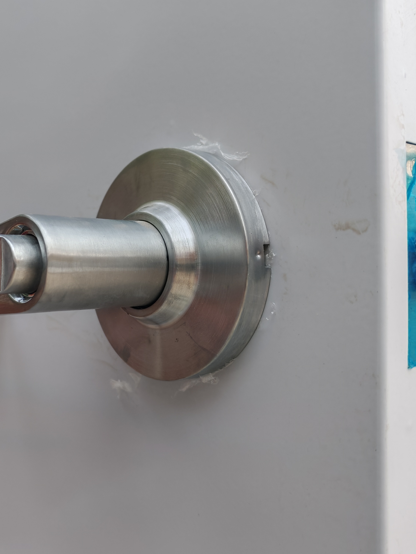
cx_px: 140
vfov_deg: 50.1
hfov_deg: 38.2
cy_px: 281
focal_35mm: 37
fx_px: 593
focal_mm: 5.52
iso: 50
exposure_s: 1/300
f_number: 1.95
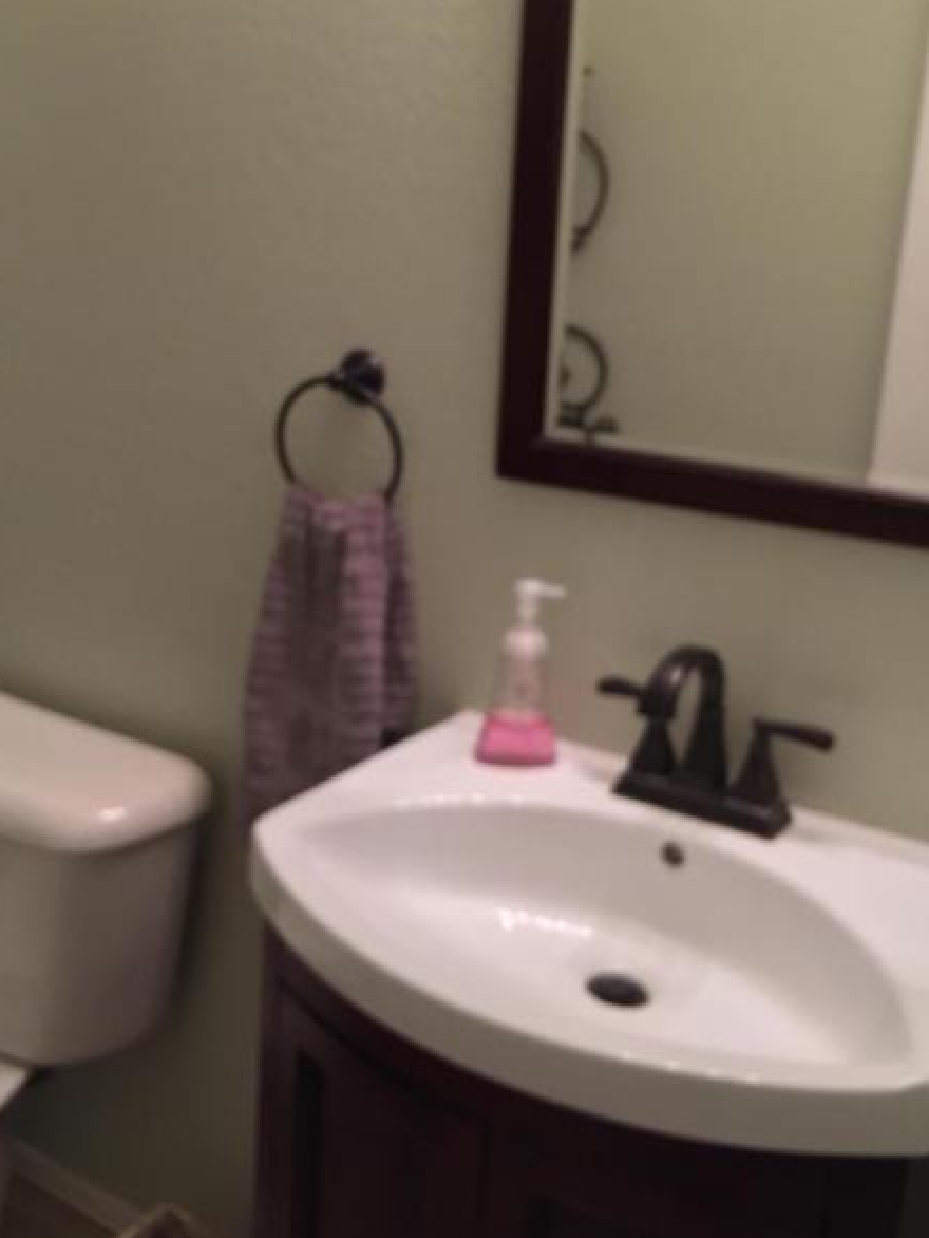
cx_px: 426
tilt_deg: -12.5
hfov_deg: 37.7
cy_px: 526
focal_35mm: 38
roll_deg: -3.0
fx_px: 1359
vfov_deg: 48.8
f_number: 2.2
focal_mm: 4.15
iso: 100
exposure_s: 1/30
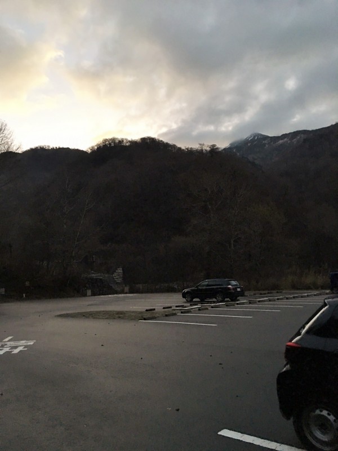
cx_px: 169
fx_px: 378
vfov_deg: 61.7
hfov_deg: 48.2
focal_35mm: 29
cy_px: 226
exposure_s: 1/4
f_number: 2.2
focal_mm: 4.15
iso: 64
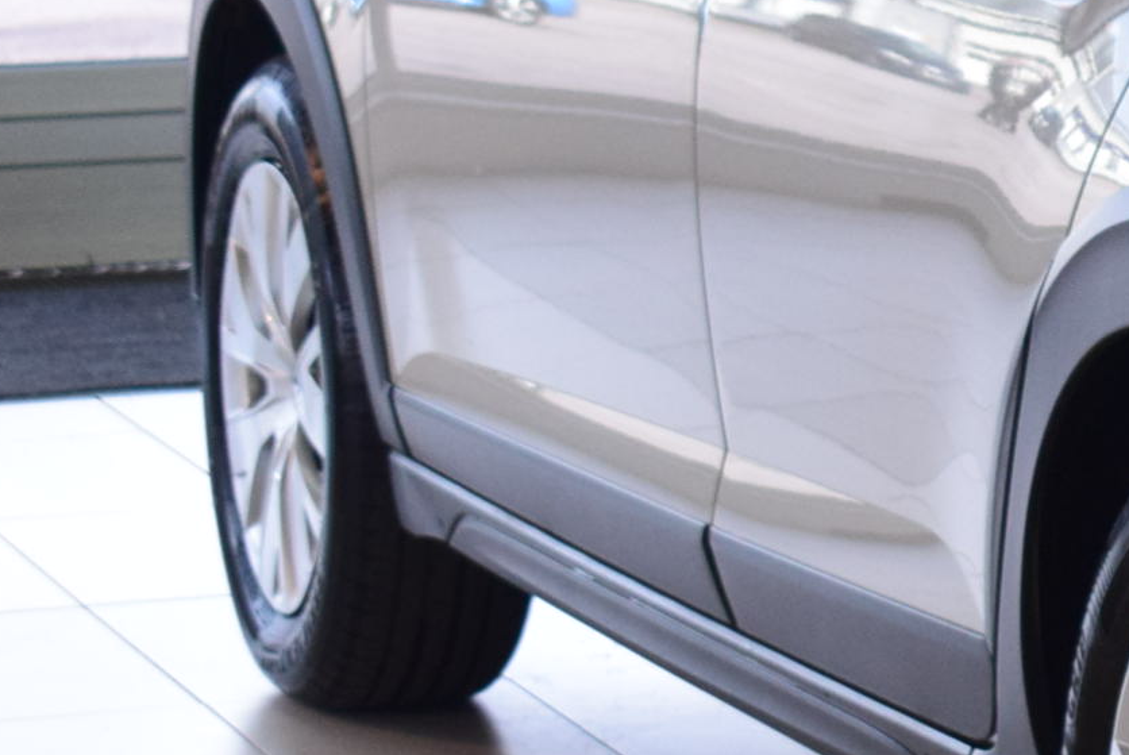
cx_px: 2000
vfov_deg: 6.7
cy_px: 284
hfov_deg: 9.6
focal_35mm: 204
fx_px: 6403
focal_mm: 38
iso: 1600
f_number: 4.8
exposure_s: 1/320
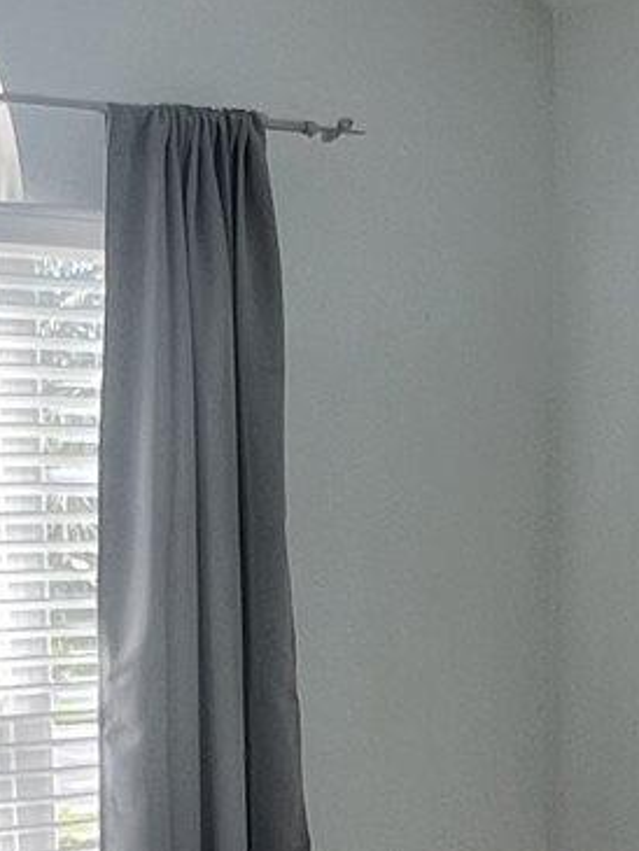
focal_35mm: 82
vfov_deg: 22.5
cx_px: 459
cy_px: 923
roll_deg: -0.3
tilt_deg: -10.1
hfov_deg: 17.9
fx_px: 2017
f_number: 1.8
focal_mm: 1.57
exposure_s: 1/153
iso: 32
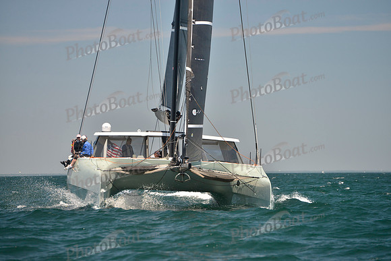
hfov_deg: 10.3
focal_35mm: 200
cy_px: 130
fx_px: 2173
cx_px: 196
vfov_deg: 6.9
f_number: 5
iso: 400
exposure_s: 1/800
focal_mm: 200
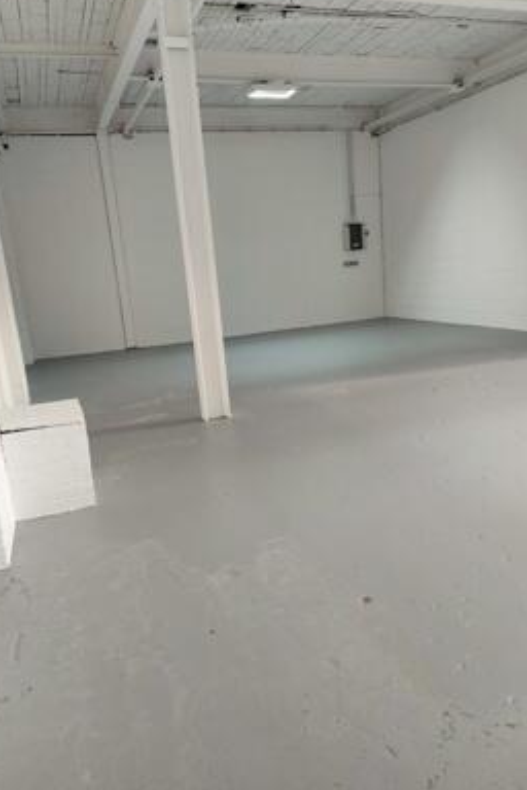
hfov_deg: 49.5
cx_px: 280
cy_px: 381
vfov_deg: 69.4
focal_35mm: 26
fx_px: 571
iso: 50
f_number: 1.8
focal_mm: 5.23
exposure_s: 1/50
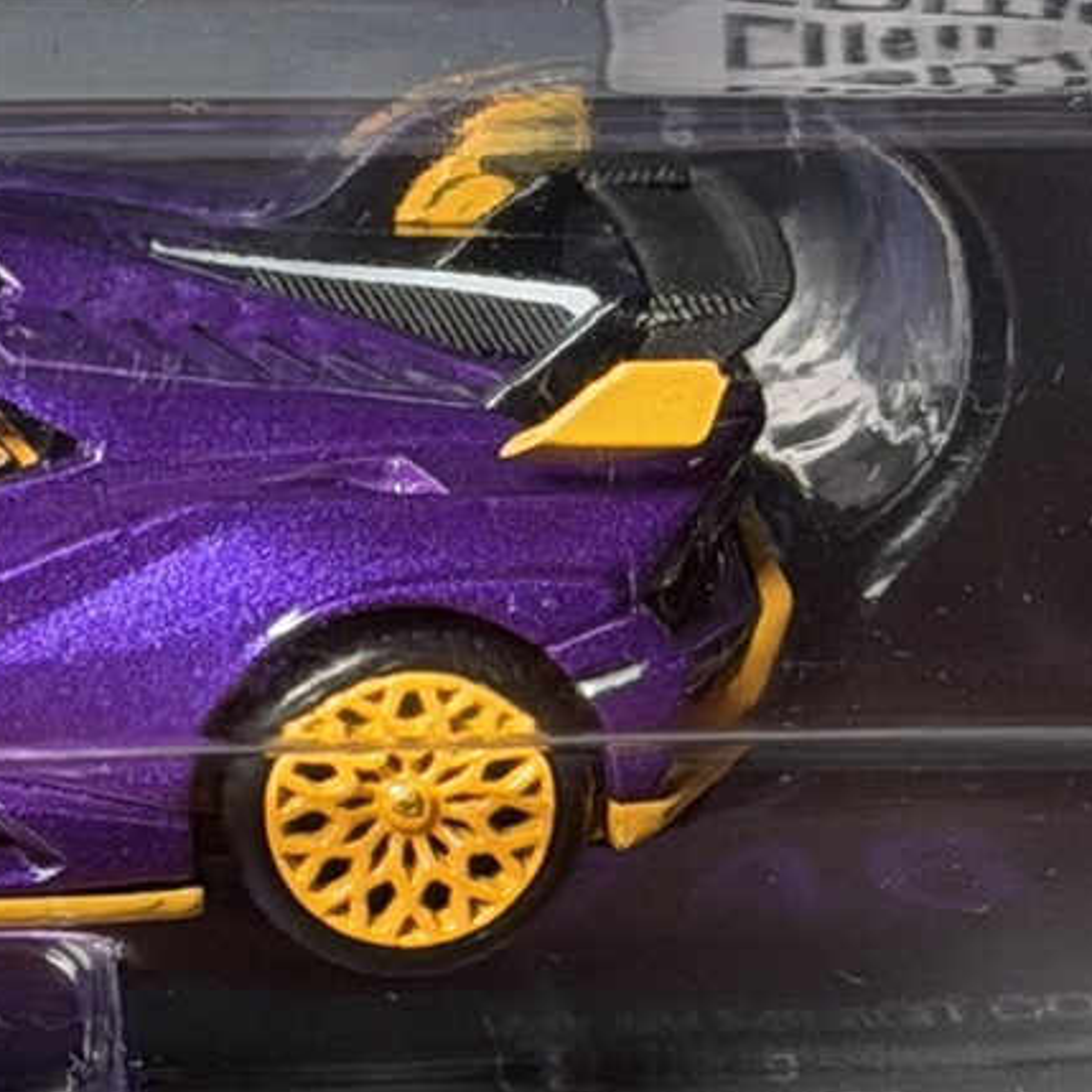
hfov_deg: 5.9
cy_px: 104
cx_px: -227
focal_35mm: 297
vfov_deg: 5.9
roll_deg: +0.0
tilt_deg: -7.0
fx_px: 10600
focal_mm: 6.76
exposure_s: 1/166
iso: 80
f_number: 1.78
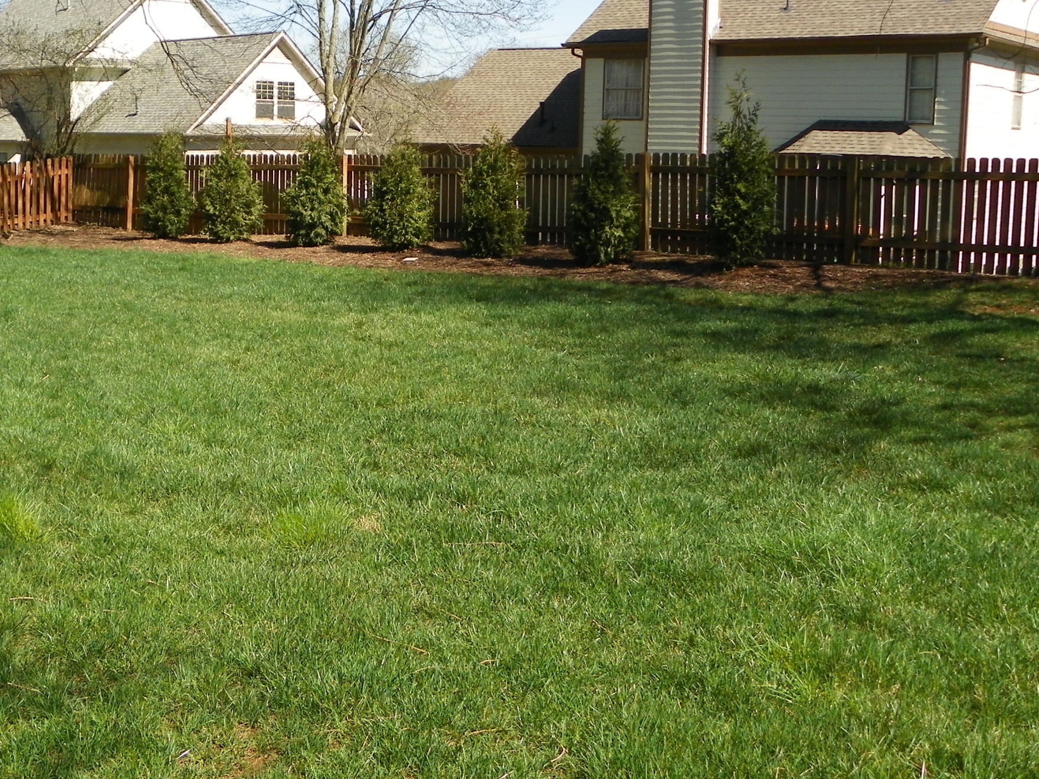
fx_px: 1321
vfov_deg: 32.8
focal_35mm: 44
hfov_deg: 41.8
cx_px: 276
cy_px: 305
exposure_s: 1/640
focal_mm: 4.6
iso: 64
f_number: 2.8
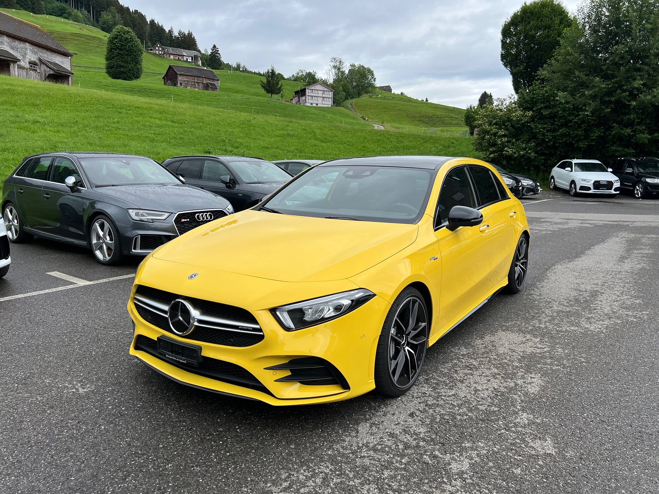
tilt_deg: -9.3
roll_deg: -1.7
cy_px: 247
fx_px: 495
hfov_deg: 67.3
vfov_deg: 53.1
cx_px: 330
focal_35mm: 26
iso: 50
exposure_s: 1/1395
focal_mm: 5.7
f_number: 1.5
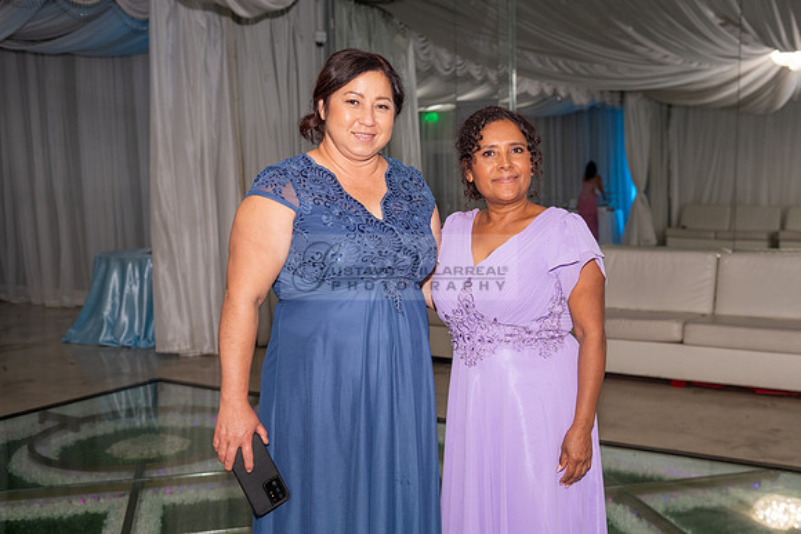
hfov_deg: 48.0
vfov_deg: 33.2
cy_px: 304
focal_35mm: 40
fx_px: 896
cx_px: 461
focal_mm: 35
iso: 1000
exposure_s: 1/200
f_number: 3.5
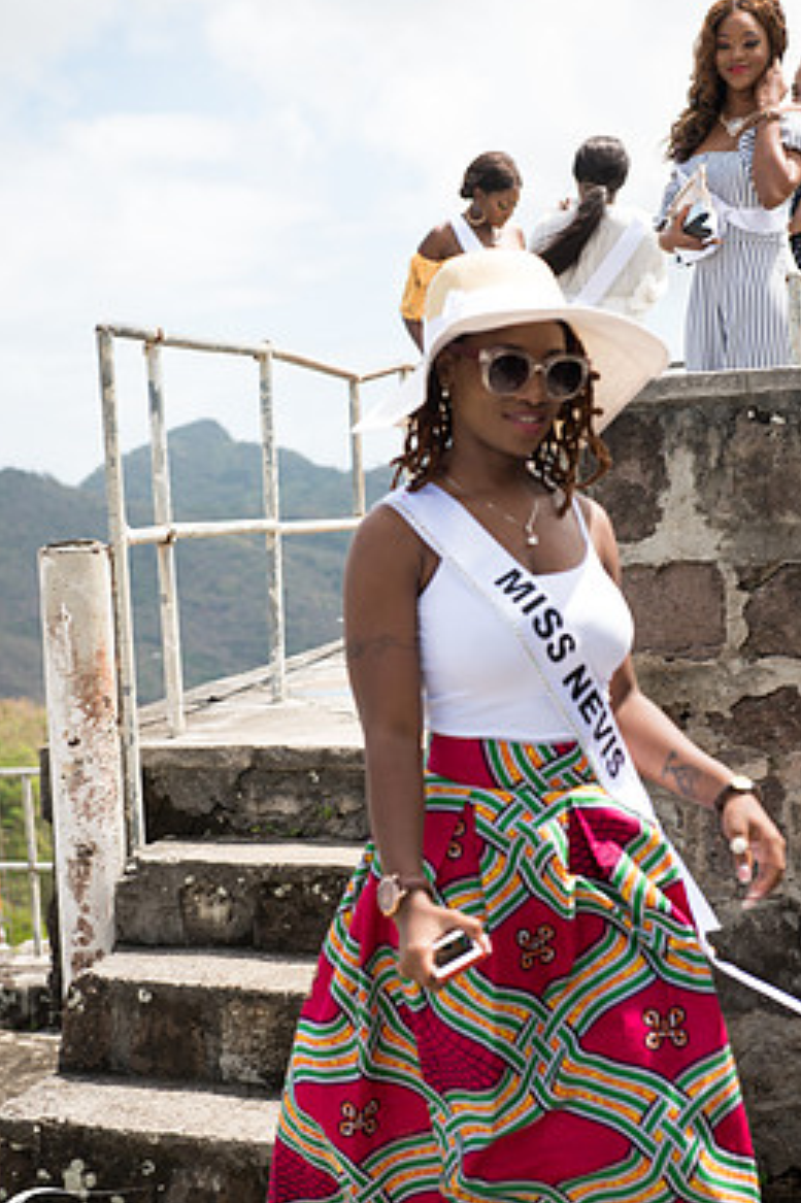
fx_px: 2706
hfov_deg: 16.8
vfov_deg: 25.1
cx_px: 433
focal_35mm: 81
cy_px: 600
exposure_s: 1/160
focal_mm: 70
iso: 64
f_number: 5.6
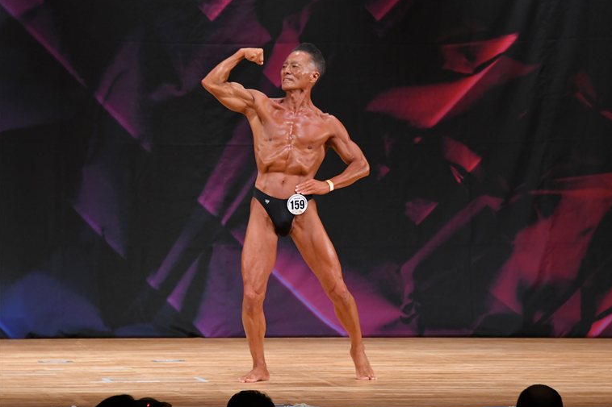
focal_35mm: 276
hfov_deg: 7.5
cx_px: 311
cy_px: 204
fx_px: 4691
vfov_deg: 5.0
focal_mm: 180
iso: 3200
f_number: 5.6
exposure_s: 1/400
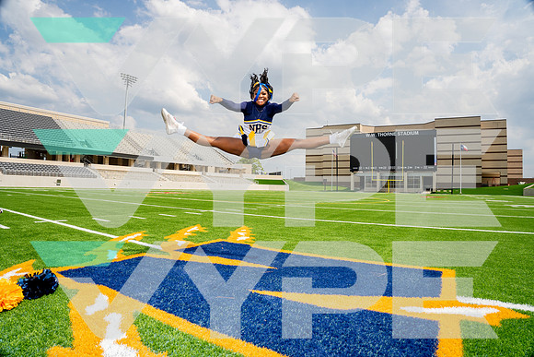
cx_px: 267
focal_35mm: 20
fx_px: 300
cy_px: 178
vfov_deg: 61.4
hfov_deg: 83.4
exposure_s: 1/250
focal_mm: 20
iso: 100
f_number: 8
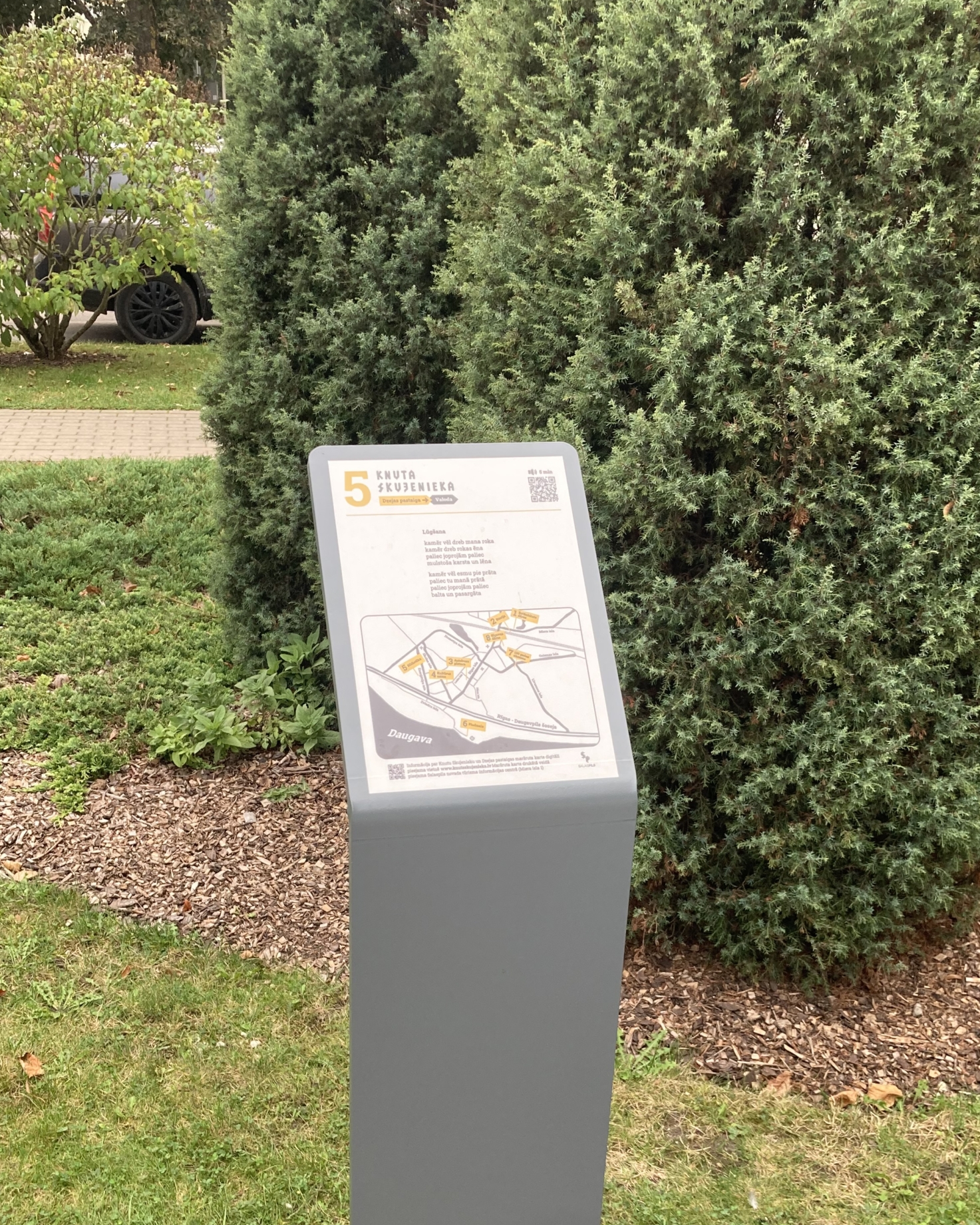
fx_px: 1378
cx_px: 428
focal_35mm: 38
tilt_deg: -25.3
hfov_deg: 39.1
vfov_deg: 47.0
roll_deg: -1.4
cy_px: 834
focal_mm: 3.99
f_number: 1.8
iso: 64
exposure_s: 1/121
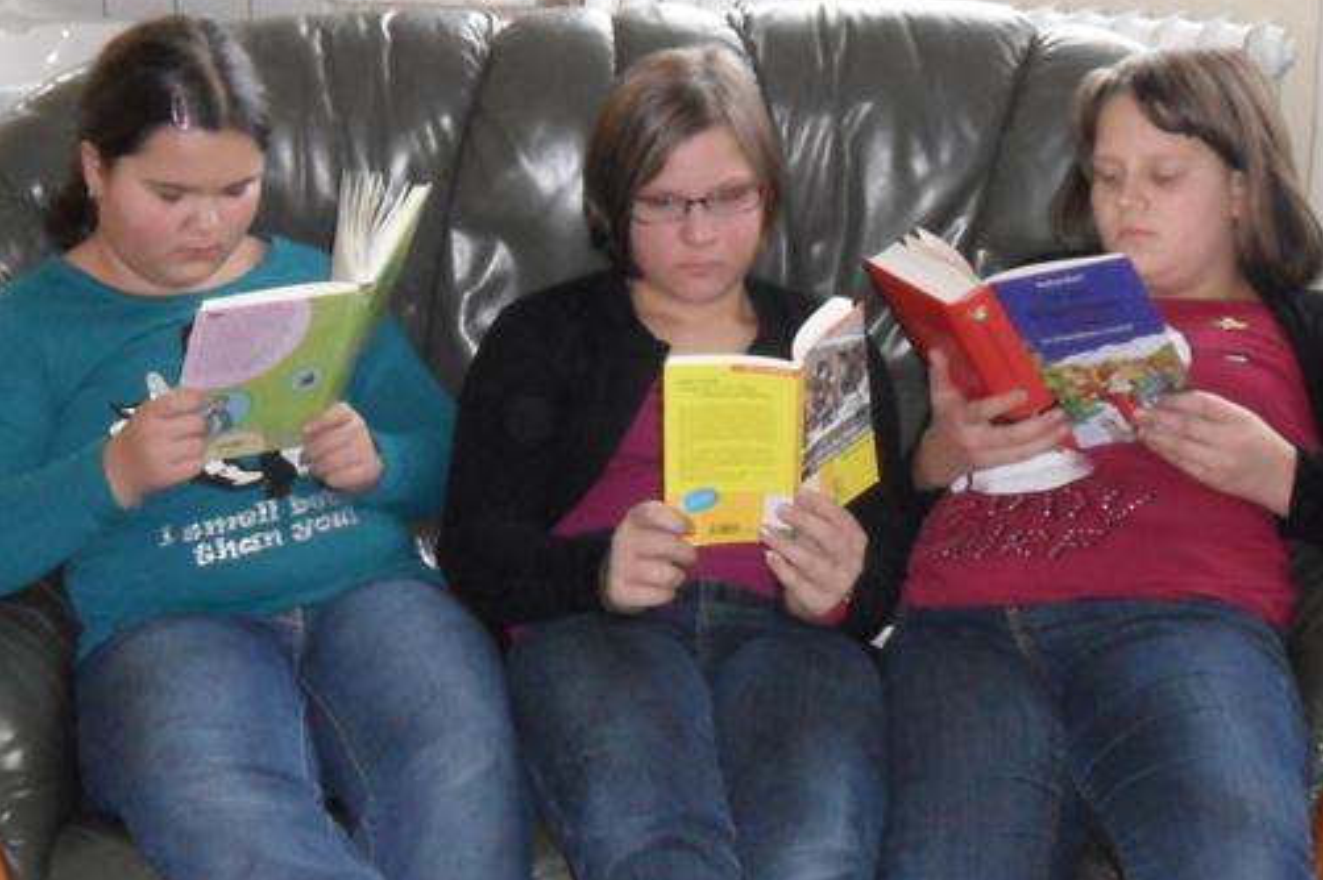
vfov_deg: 19.7
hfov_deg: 29.3
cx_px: 630
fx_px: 2534
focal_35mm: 69
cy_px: 464
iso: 400
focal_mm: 9.3
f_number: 5
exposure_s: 1/60
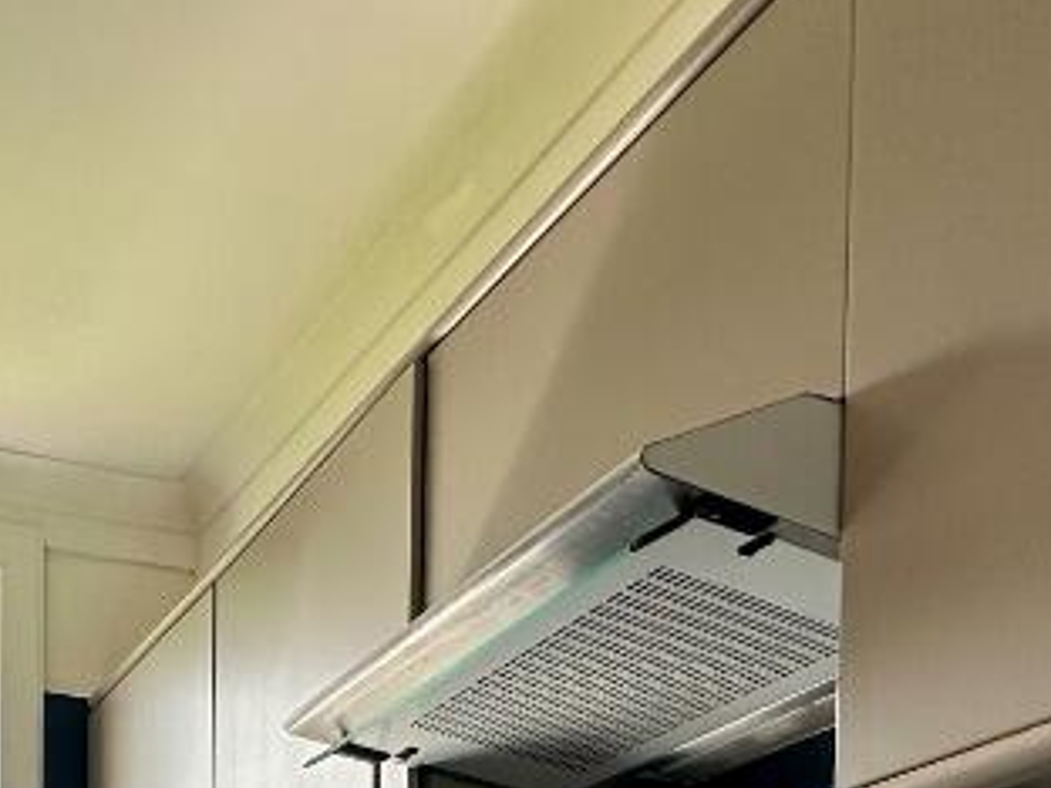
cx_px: 24
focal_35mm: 46
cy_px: 1266
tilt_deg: -0.7
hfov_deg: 37.3
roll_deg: -0.5
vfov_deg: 23.3
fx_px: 1397
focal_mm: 2.22
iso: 40
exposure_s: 1/153
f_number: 2.2
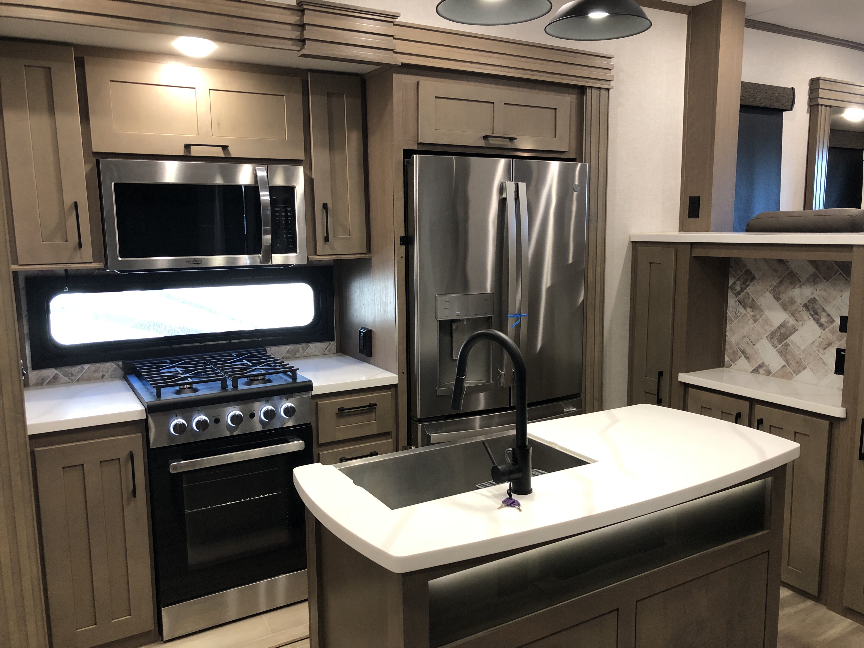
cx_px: 432
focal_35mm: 28
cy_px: 324
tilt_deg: -9.9
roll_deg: +1.0
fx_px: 699
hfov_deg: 63.4
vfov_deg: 49.7
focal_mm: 3.99
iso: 50
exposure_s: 1/15
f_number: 1.8
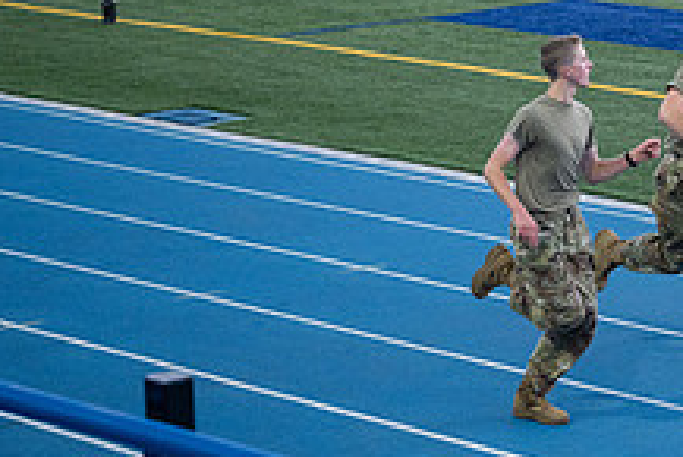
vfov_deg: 8.2
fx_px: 3170
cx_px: 847
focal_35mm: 167
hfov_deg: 12.0
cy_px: 82
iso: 1250
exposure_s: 1/400
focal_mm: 49
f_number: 2.8
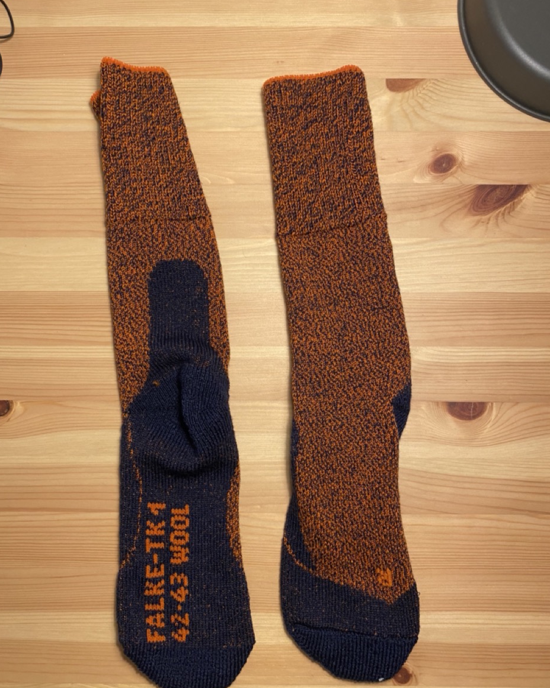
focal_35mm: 28
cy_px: 350
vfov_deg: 62.2
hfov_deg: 51.5
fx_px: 570
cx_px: 270
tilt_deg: -86.9
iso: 160
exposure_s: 1/60
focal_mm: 4.25
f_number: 1.8
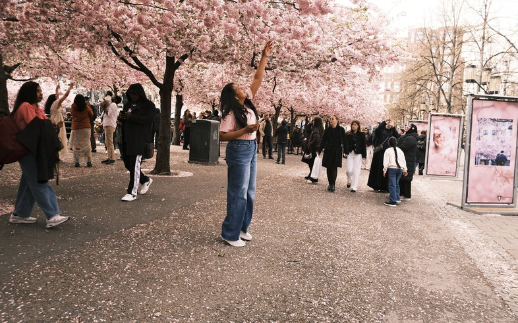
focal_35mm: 28
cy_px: 155
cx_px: 258
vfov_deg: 44.5
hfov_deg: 66.5
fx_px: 395
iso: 400
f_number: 4.5
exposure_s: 1/250
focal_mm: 18
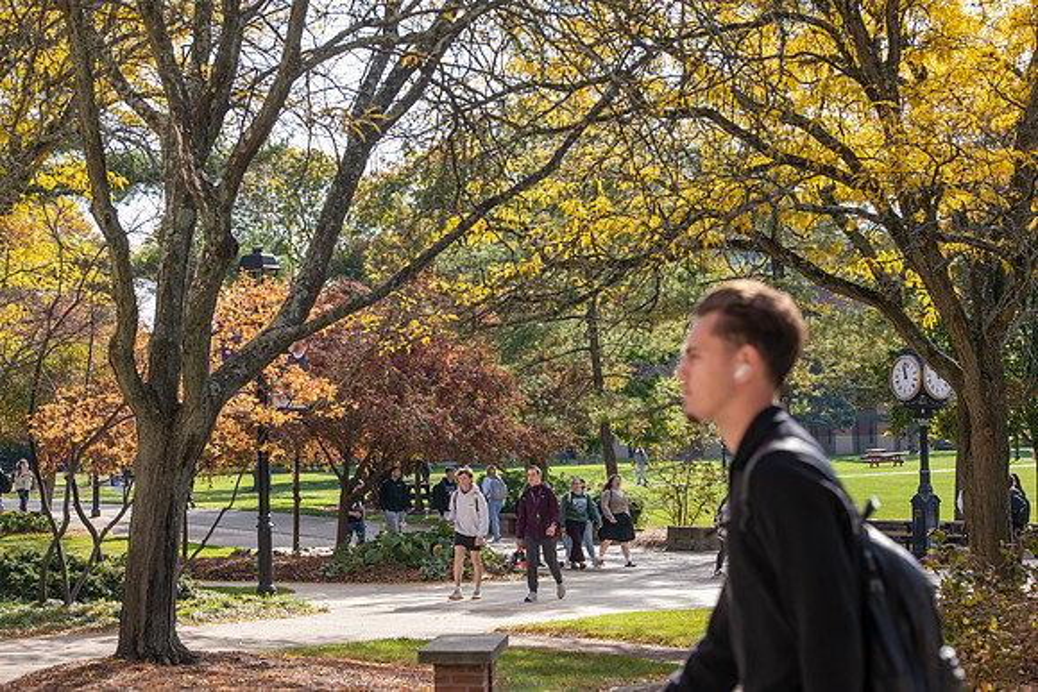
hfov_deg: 24.8
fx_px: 2365
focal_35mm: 82
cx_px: 519
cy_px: 346
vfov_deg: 16.7
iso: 250
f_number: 6.3
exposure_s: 1/320
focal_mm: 82
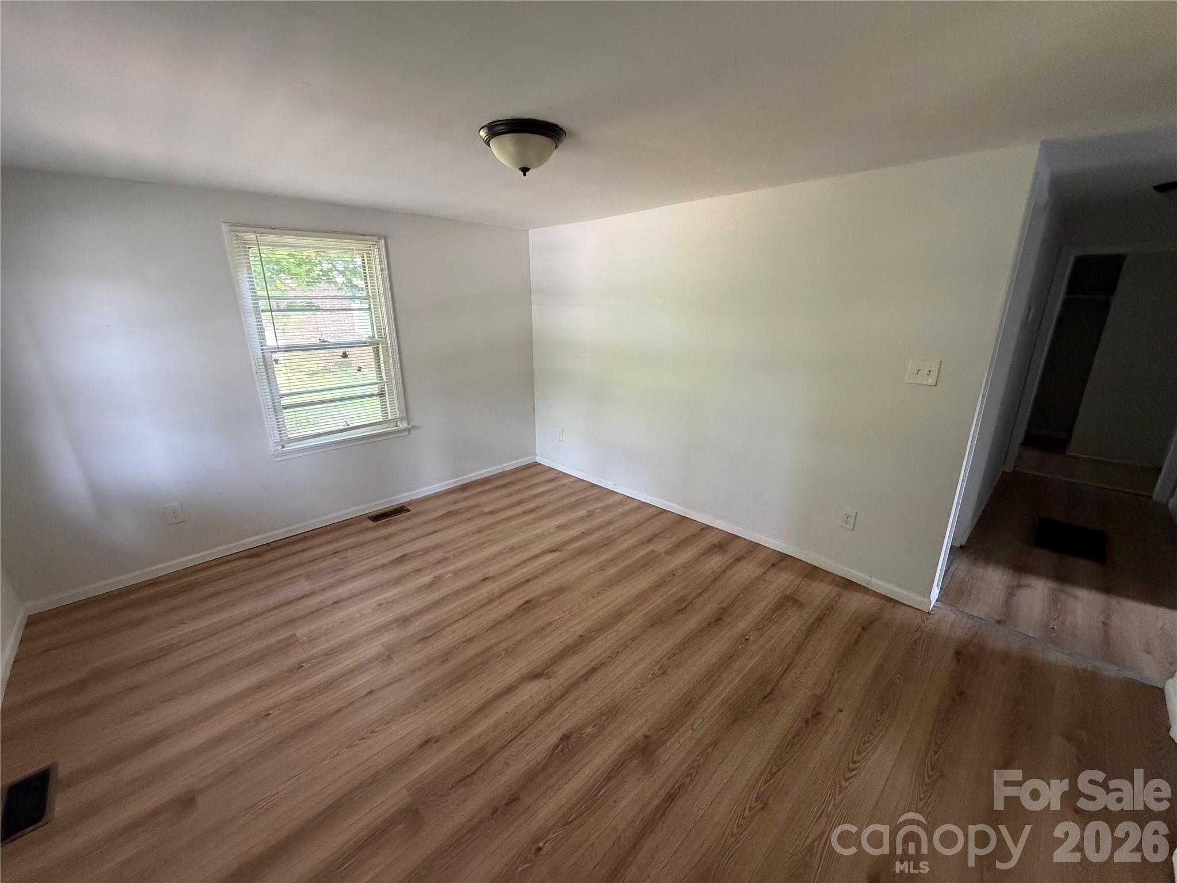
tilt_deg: -16.9
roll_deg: +0.5
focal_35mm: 14
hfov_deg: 102.1
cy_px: 442
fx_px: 476
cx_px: 588
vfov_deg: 85.7
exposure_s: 1/60
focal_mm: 2.22
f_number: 2.2
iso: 640
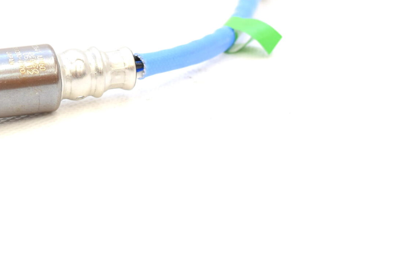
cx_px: 124
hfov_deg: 23.5
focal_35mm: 86
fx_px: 962
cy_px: 61
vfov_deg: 15.8
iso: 400
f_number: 6.3
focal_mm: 31
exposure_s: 1/160
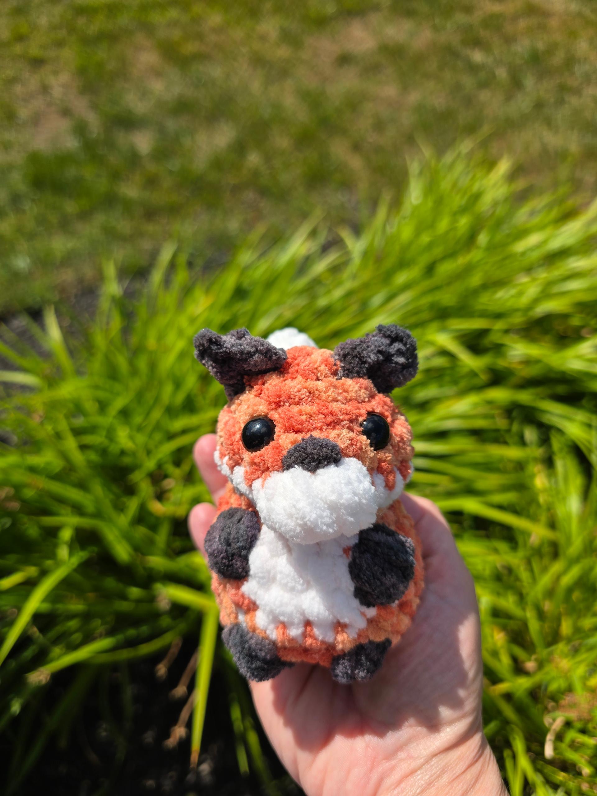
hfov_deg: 58.9
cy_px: 398
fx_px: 529
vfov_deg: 73.9
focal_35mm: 23
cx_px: 298
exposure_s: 1/1038
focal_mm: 6.3
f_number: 1.7
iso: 12
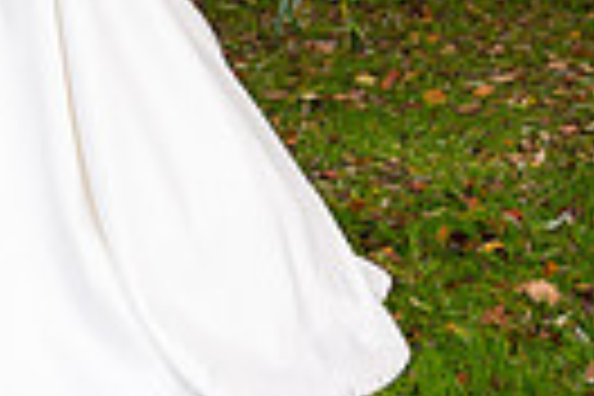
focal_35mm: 150
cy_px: -320
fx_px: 2475
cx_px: 32
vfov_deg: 8.8
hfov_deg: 13.5
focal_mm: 44
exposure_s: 1/160
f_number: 3.5
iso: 160
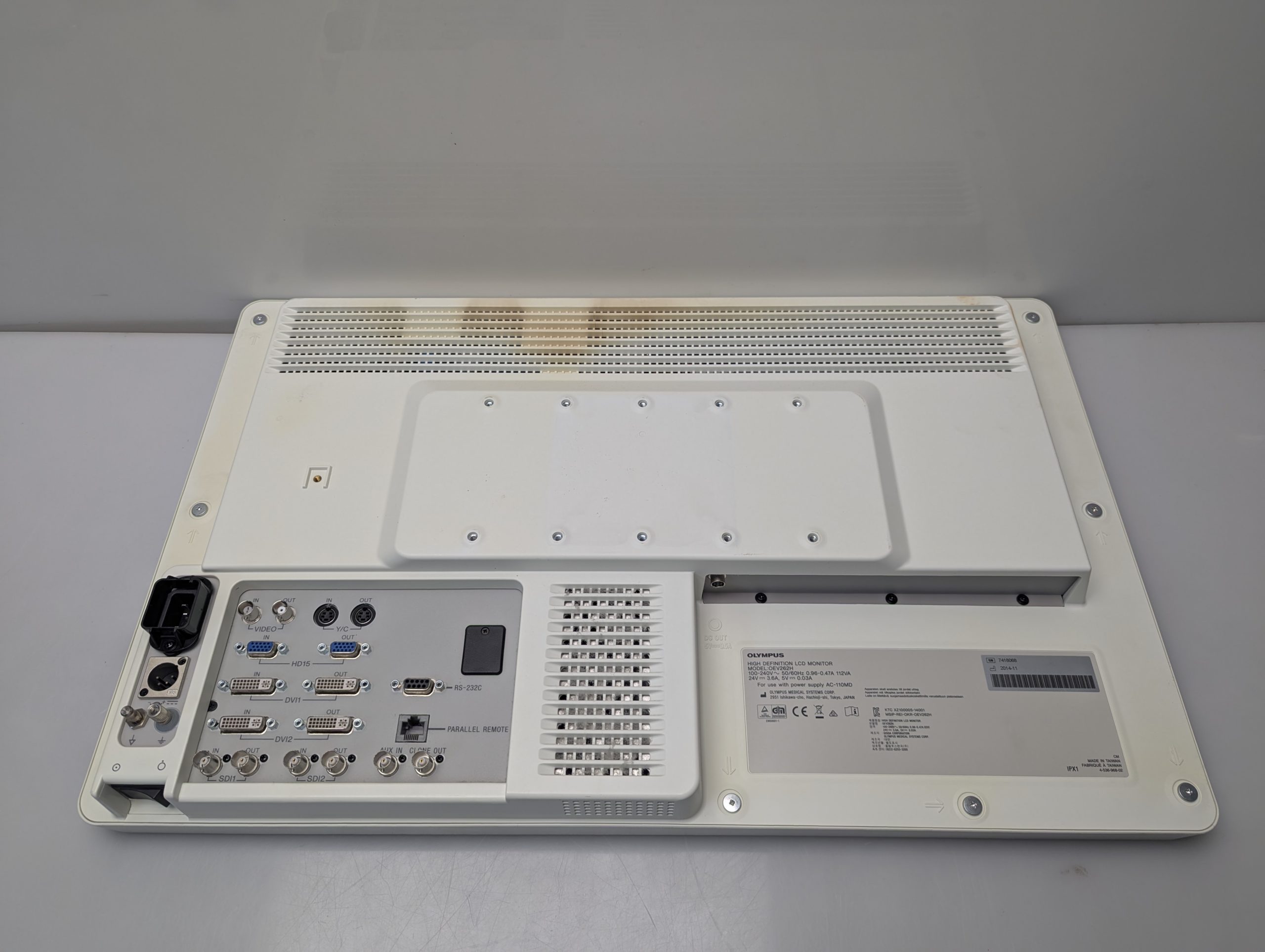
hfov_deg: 71.5
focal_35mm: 24
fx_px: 878
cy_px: 476
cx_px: 632
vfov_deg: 56.9
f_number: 1.85
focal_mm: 6.81
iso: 53
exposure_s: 1/111
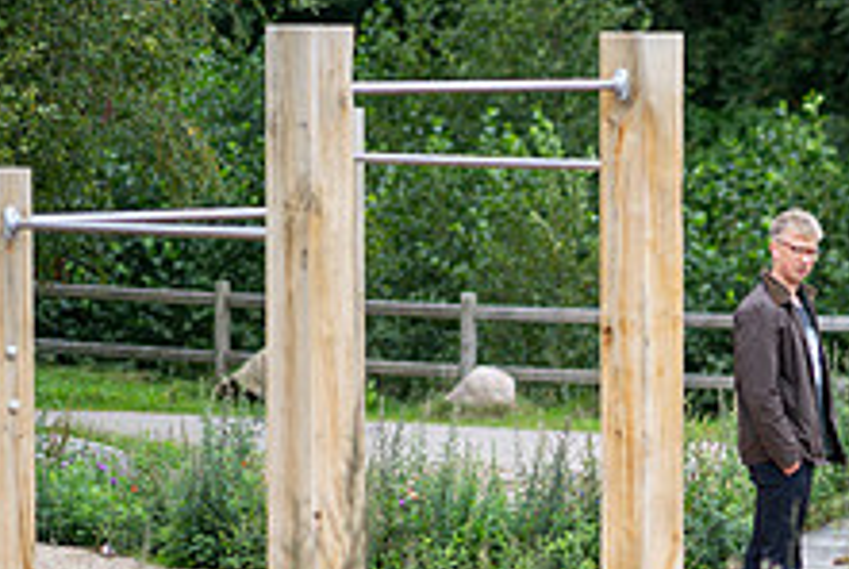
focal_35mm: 234
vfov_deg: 5.9
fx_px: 5526
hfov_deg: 8.7
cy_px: 444
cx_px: 1022
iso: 100
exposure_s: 1/800
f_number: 1.4
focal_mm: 85
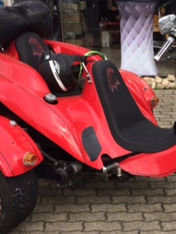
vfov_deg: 26.6
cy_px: 140
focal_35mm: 73
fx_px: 494
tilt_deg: -16.4
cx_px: 189
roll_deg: -0.6
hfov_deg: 19.4
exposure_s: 1/873
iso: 32
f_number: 2.2
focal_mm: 4.15
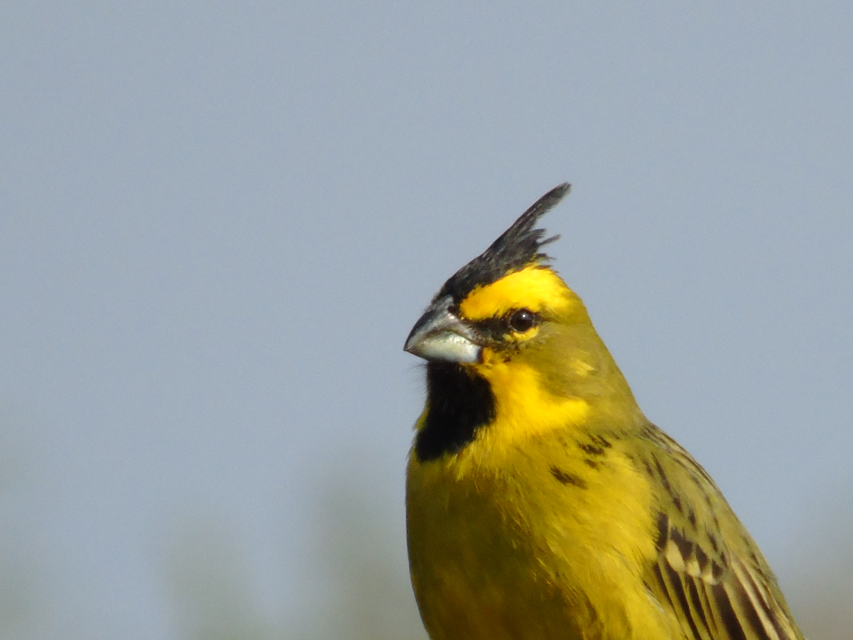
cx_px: 635
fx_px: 46006
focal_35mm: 1867
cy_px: 636
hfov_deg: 1.1
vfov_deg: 0.8
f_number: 7.8
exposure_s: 1/400
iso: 200
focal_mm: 151
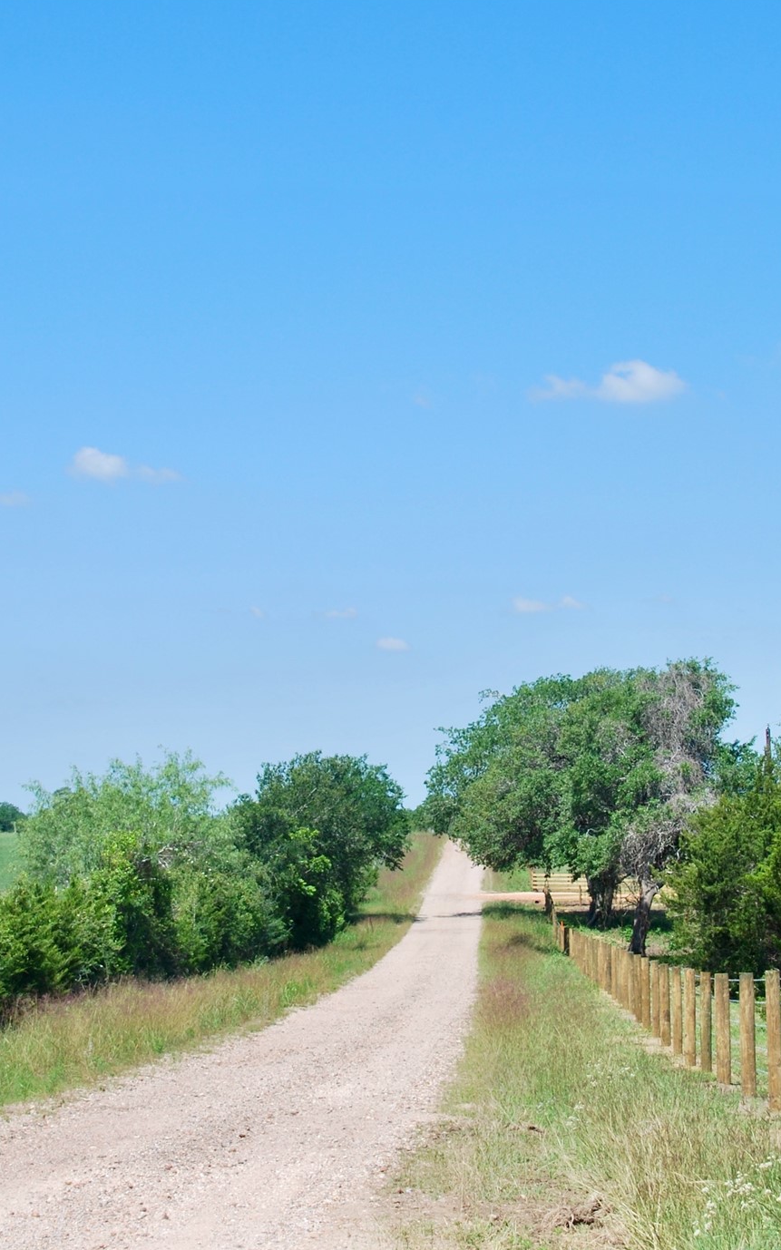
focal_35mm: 77
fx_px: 2623
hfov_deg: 16.9
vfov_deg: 26.8
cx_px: 387
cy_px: 646
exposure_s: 1/250
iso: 100
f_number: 8
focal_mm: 32
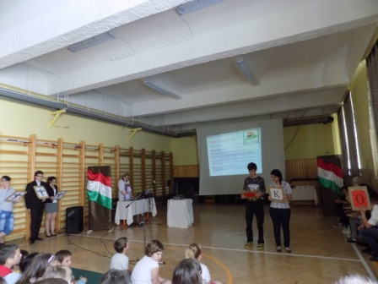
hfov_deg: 73.9
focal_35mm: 23
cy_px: 142
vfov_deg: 58.9
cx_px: 189
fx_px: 251
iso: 400
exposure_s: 1/15
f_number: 3.1
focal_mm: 4
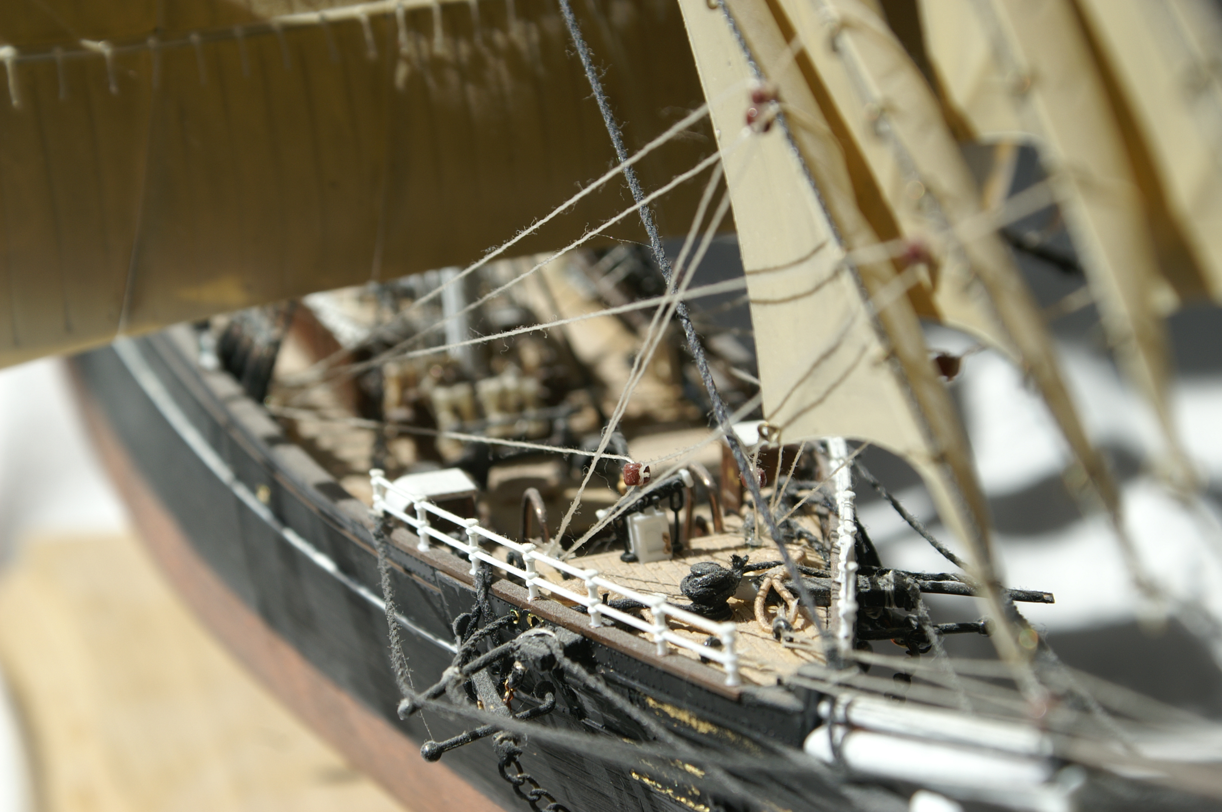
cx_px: 611
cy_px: 406
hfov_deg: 19.5
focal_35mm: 105
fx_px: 3561
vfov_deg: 13.0
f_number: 9
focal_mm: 70
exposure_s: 1/200
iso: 100
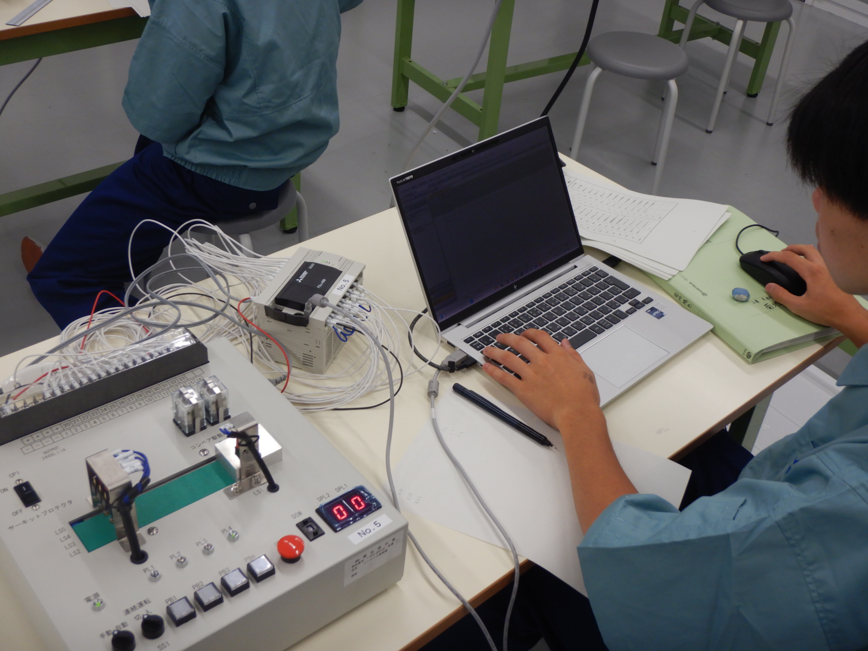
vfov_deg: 36.0
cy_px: 326
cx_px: 434
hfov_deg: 46.8
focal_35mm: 40
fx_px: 1003
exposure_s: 1/30
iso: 180
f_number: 4.2
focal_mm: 7.2
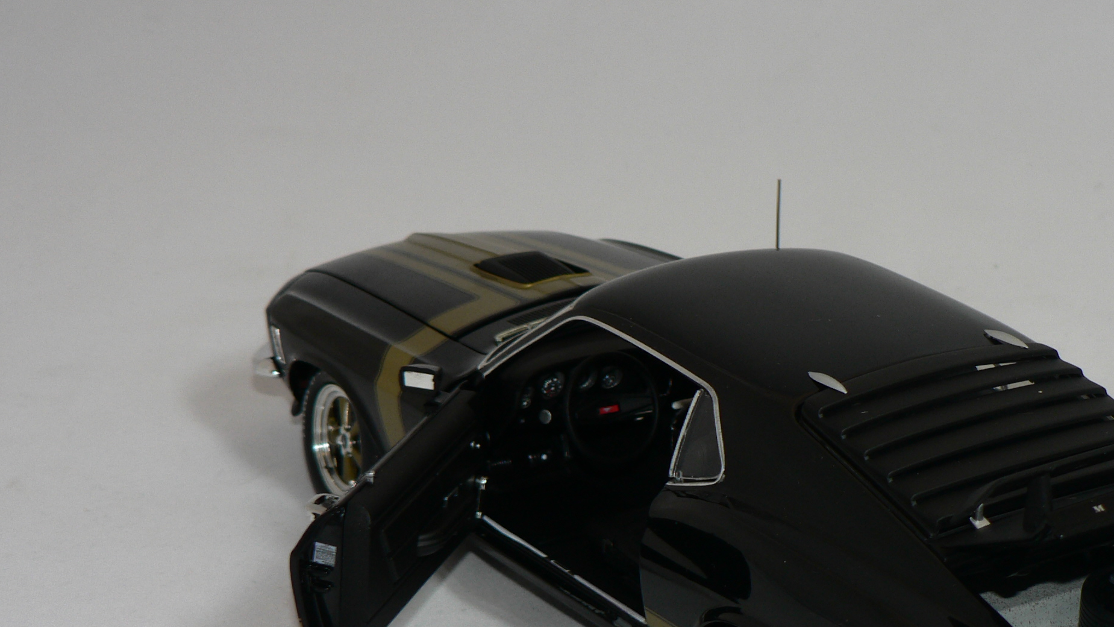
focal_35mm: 86
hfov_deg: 24.6
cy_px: 474
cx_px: 764
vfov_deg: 14.0
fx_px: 2540
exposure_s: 1/60
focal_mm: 9.5
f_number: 3.2
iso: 80
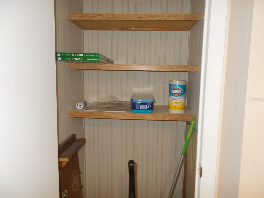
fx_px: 198
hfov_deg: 67.3
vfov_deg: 53.1
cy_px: 99
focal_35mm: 26
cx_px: 132
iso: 200
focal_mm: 4.6
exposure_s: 1/25
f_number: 3.2
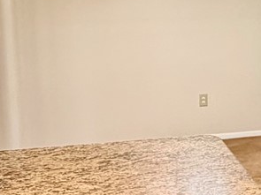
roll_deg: +1.4
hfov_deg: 24.6
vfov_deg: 19.3
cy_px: 56
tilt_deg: -5.6
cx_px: 255
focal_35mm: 76
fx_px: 573
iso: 320
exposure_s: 1/60
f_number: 2.2
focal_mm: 2.22
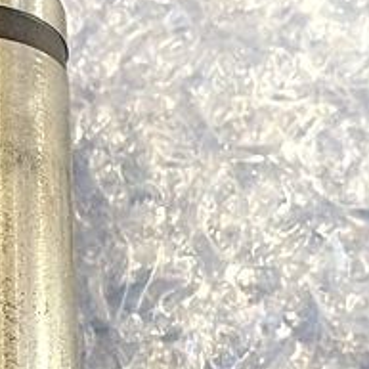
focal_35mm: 85
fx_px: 1025
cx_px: -27
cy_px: 323
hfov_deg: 19.6
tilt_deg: -78.3
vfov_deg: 20.1
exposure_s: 1/30
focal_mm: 4.15
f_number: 2.2
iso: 40
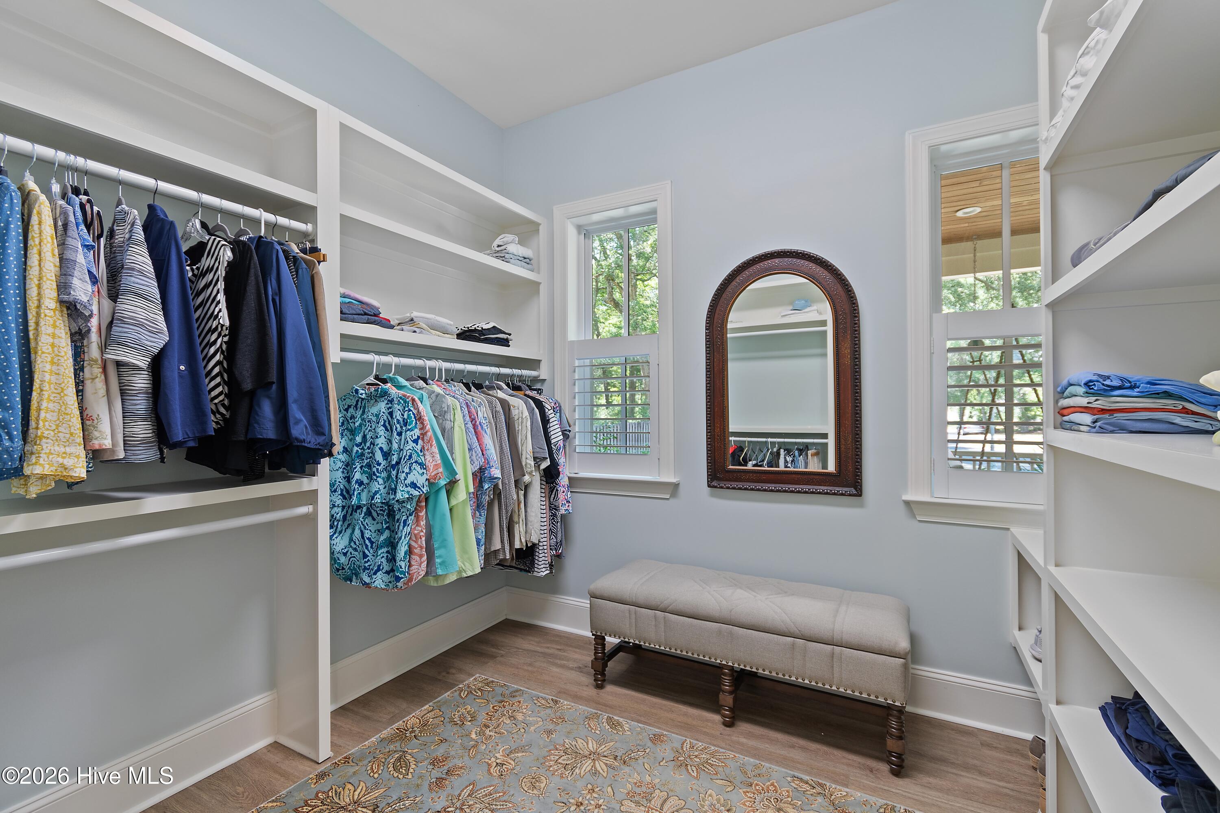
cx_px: 610
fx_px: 508
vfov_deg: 77.3
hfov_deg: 100.4
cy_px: 406
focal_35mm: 15
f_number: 4.5
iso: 100
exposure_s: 1/2.5
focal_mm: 10
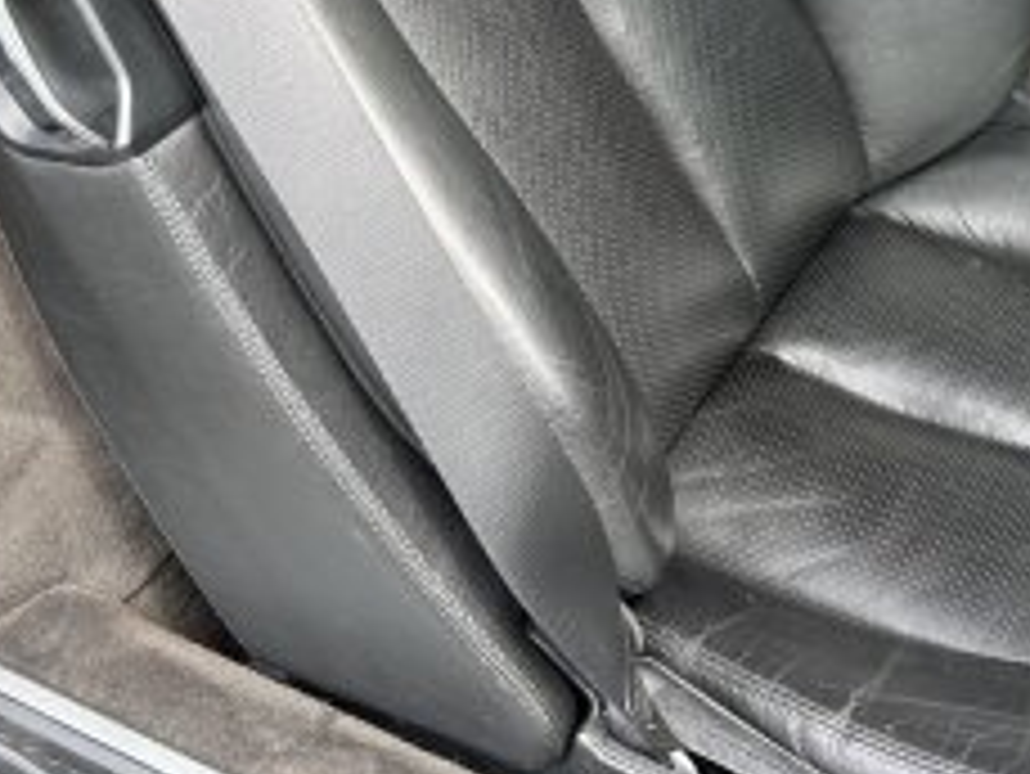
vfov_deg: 21.0
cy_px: -40
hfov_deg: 28.2
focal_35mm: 67
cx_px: 868
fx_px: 1995
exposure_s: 1/175
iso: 80
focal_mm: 6.86
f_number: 1.78
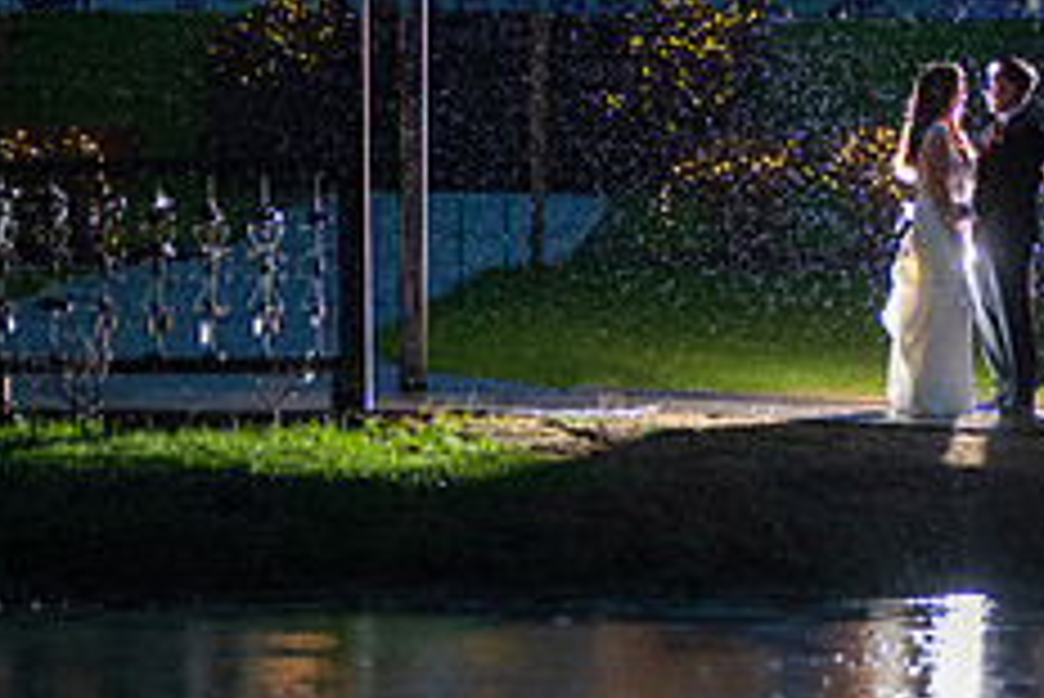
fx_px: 11230
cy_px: -47
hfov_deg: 5.3
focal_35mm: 387
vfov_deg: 3.6
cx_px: 868
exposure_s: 1/160
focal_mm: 155
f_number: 2.8
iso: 1250
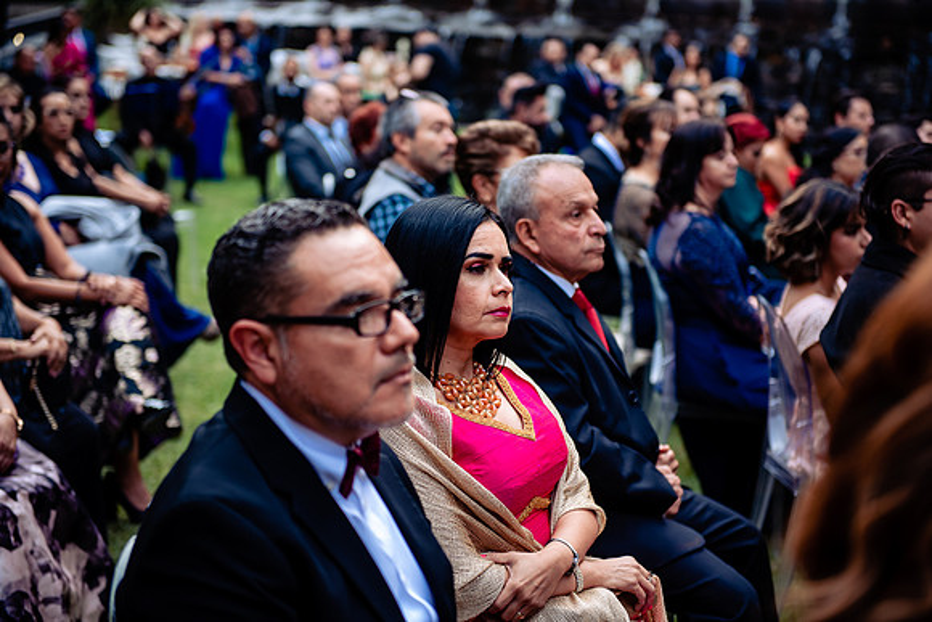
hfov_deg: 28.8
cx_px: 466
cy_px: 311
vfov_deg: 19.5
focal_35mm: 70
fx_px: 1813
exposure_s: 1/160
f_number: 2.8
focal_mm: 70
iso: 320
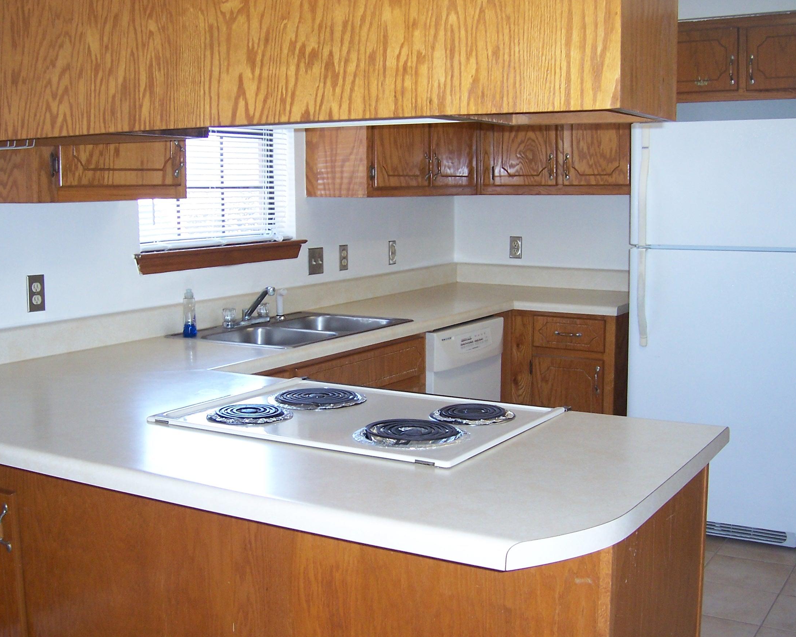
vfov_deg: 36.5
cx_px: 364
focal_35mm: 41
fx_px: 966
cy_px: 342
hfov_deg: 44.7
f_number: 3
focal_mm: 6
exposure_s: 1/60
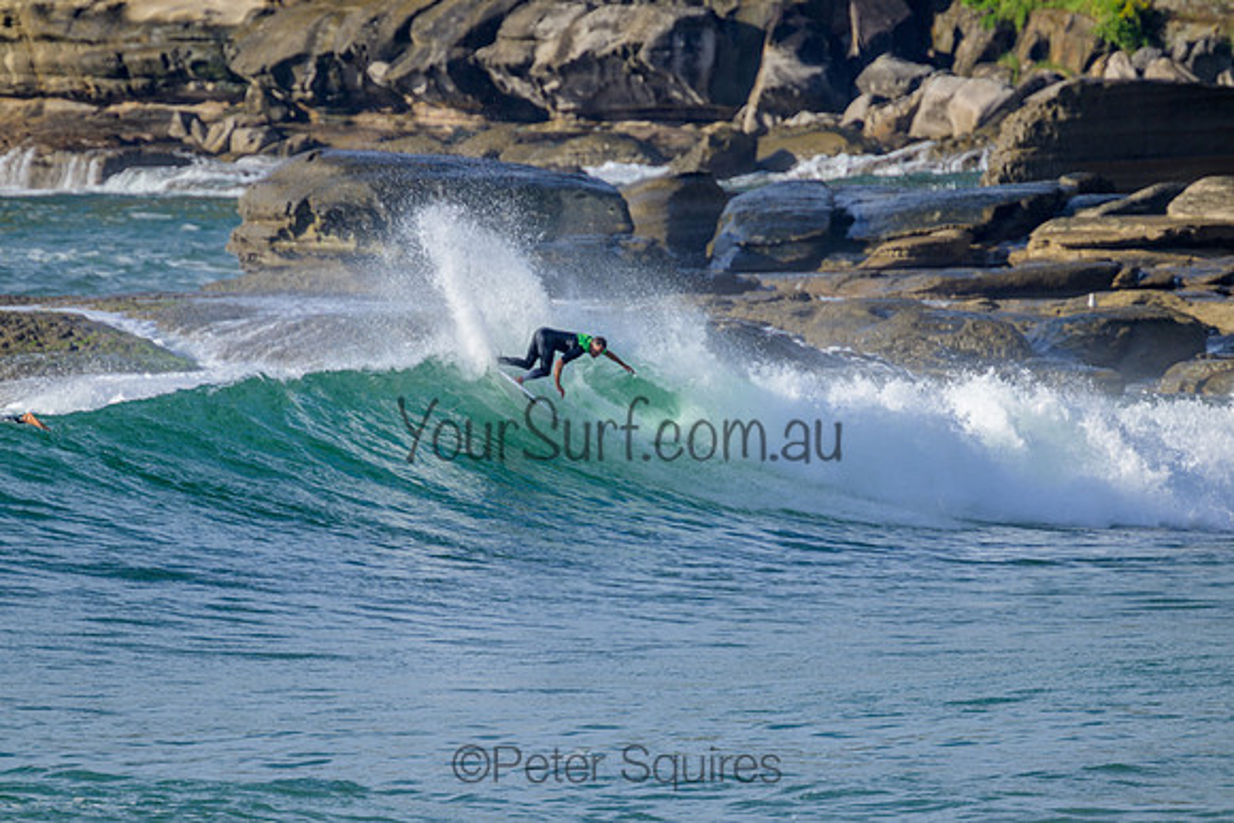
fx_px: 27427
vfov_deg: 1.7
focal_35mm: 800
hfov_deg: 2.6
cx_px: 617
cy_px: 412
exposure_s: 1/200
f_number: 11
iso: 100
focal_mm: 800
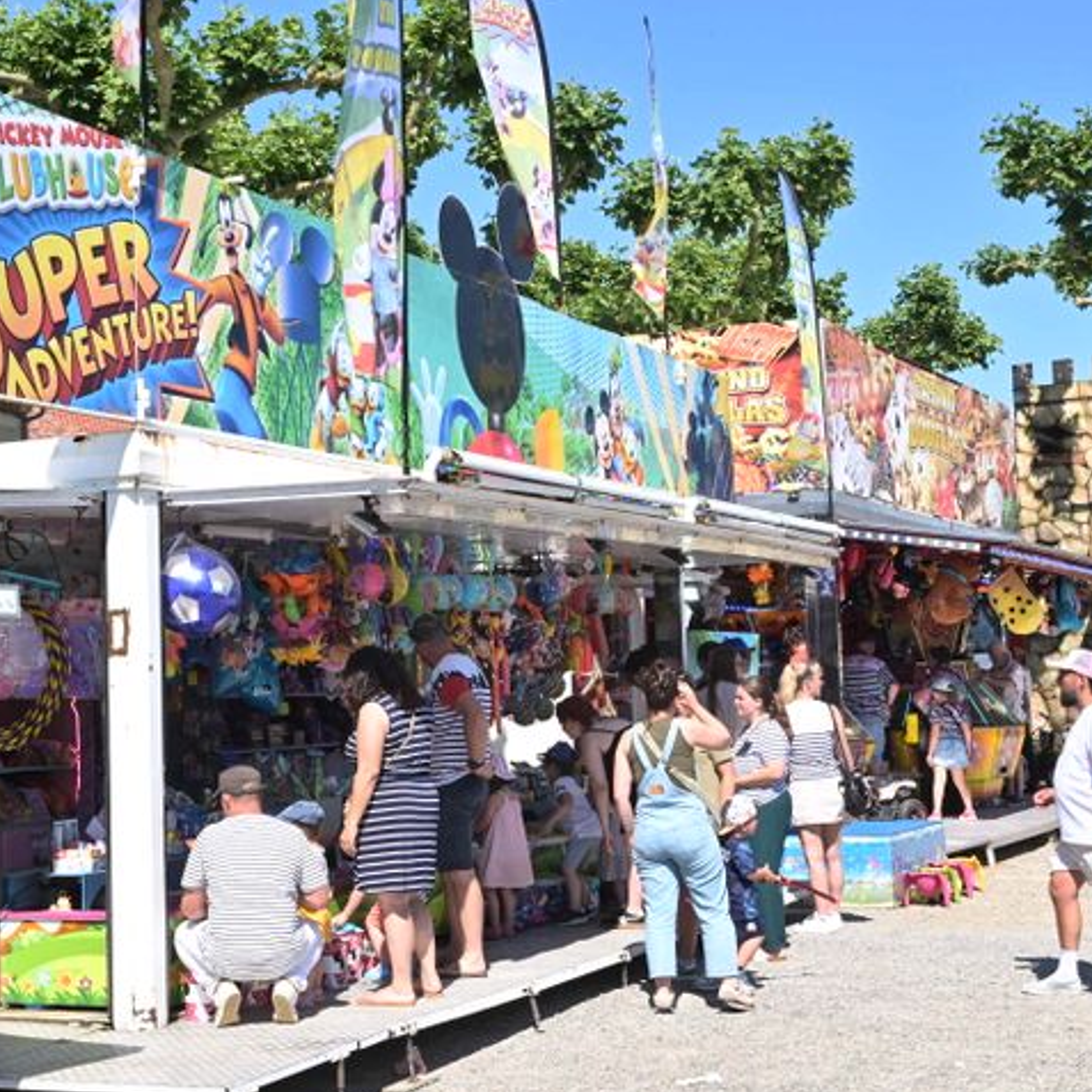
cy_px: 511
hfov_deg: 30.0
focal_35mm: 57
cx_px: 430
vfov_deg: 30.0
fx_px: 2034
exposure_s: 1/200
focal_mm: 41
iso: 500
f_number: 20
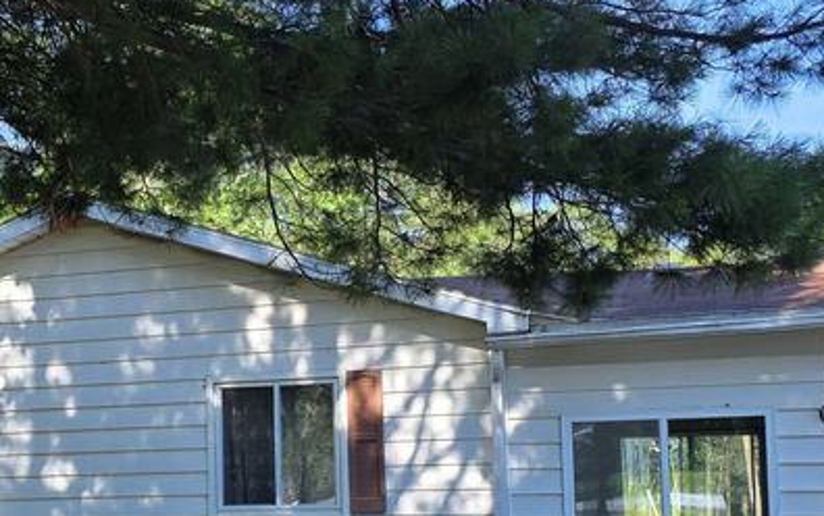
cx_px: 200
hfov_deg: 31.8
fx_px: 1416
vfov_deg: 20.5
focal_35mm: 63
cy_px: 387
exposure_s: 1/1636
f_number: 1.7
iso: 80
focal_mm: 6.3
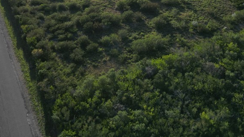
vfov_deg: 23.6
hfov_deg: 43.7
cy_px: -18
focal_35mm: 47
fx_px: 304
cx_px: 134
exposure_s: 1/2500
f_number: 1.7
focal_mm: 6.72
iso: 100
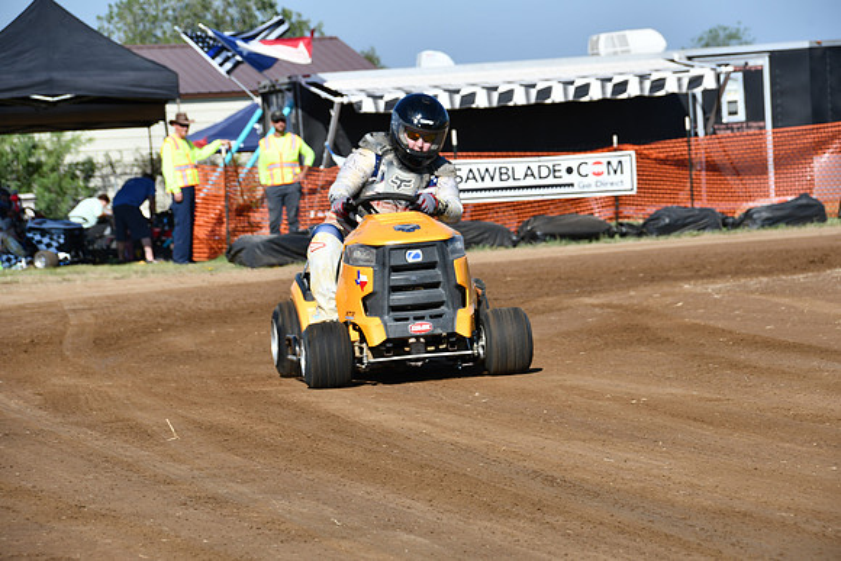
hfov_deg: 13.1
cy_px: 280
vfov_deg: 8.7
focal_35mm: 157
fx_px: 3668
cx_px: 420
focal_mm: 105
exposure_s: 1/250
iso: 100
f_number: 8
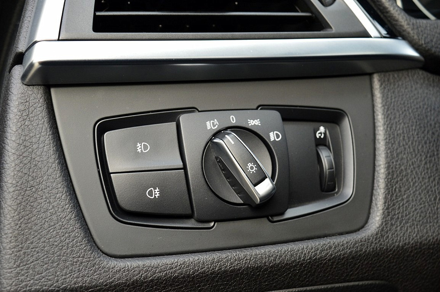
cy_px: 146
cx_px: 220
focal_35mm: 68
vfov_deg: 20.1
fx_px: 824
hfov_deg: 29.9
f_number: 8
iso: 800
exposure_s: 1/60
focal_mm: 45
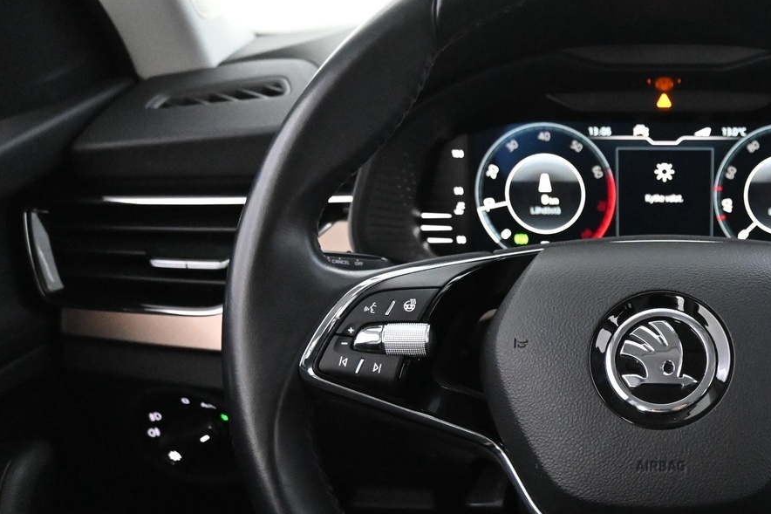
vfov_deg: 23.9
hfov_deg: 33.9
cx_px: 662
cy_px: 357
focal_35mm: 56
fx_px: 1207
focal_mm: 20.5
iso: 6400
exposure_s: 1/30
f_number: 3.8
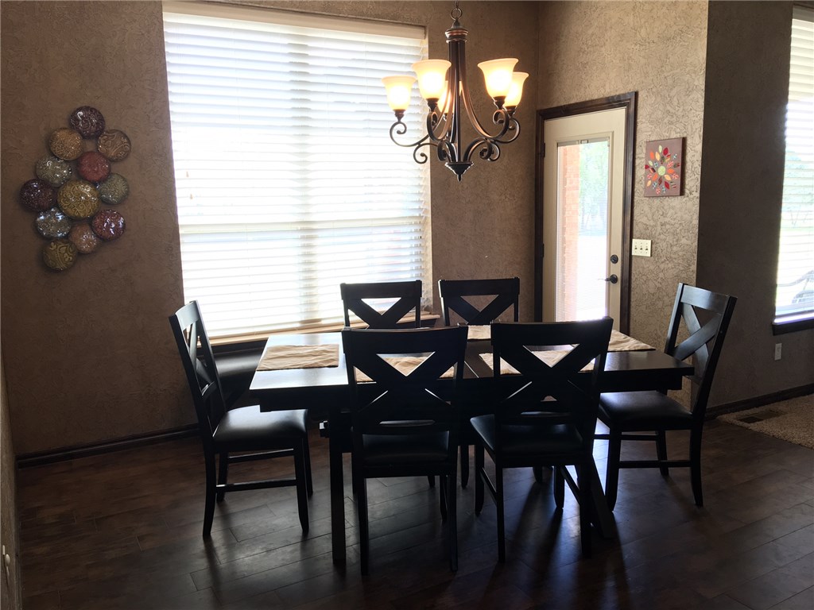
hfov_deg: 61.7
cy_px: 305
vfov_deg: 48.2
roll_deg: +0.4
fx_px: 682
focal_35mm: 29
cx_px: 407
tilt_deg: -8.0
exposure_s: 1/30
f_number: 2.2
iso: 40
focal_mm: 4.15
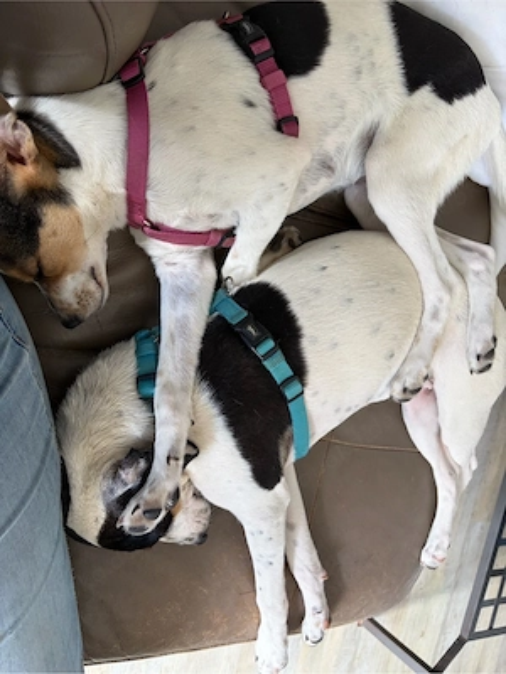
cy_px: 337
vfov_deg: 67.3
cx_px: 253
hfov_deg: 53.1
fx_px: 507
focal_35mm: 26
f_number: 1.6
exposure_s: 1/60
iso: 125
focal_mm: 5.96
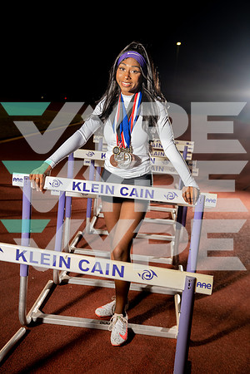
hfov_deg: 31.2
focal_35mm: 43
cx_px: 125
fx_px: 448
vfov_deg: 45.4
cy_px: 187
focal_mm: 43
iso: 640
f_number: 4
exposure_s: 1/250
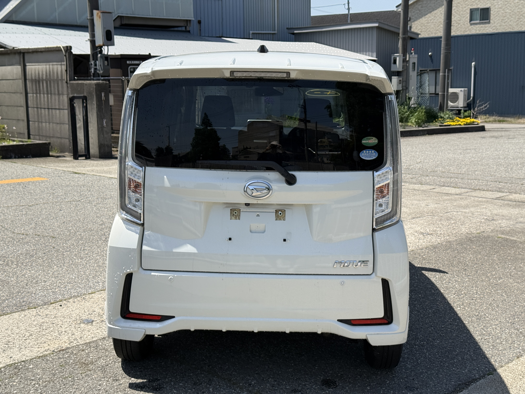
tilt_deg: -8.5
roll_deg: +1.0
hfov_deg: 39.7
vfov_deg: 30.3
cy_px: 197
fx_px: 728
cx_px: 262
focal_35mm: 48
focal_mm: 6.76
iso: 100
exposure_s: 1/6536
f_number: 1.78
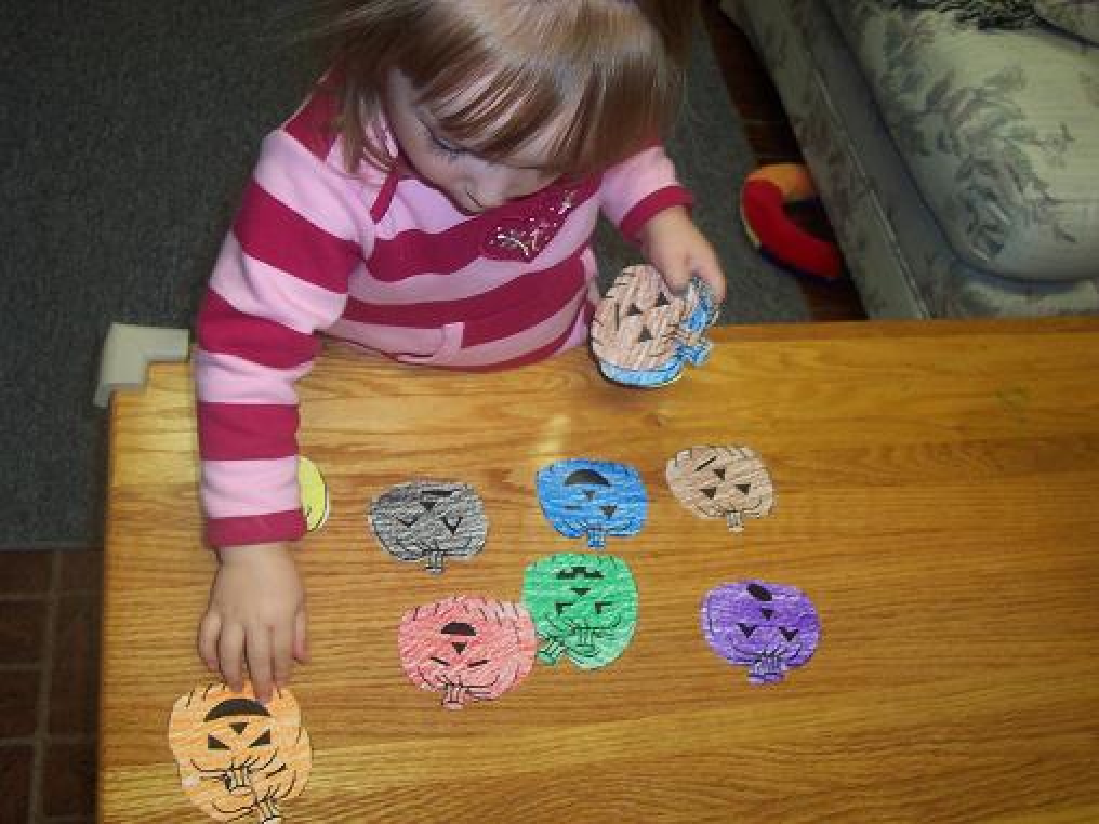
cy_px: 412
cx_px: 550
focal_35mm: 37
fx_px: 1175
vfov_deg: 38.7
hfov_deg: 50.1
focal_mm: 5.6
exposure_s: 1/60
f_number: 2.8
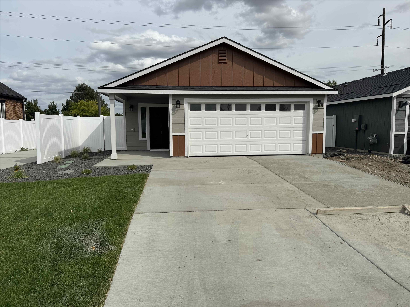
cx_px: 205
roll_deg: +0.7
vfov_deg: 56.8
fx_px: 284
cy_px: 154
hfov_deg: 71.6
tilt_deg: -4.5
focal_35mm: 24
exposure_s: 1/7092
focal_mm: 6.76
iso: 80
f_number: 1.78
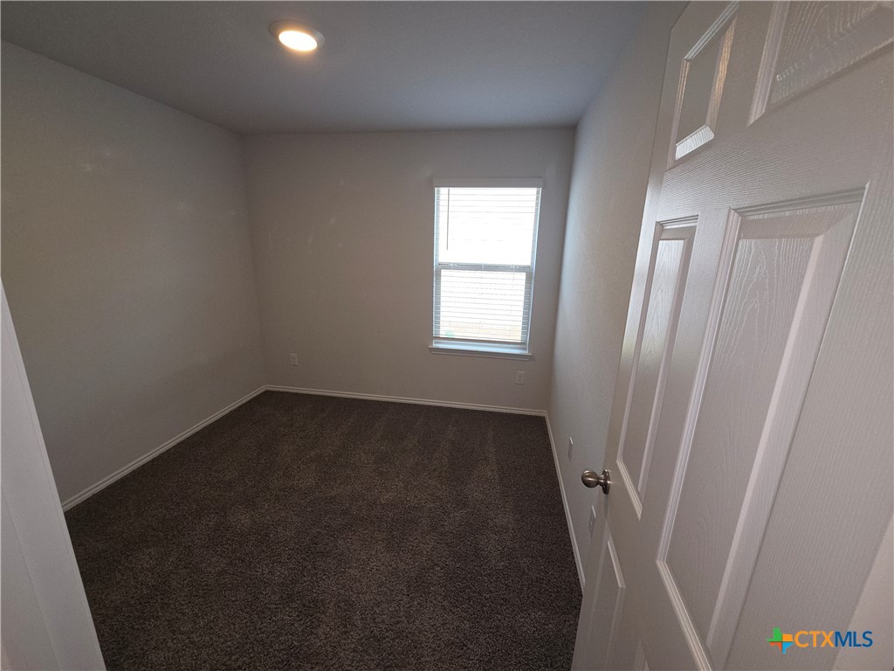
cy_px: 336
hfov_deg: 106.2
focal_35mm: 13
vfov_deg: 89.9
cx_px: 447
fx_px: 336
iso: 80
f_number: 2.2
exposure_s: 1/60
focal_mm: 2.2
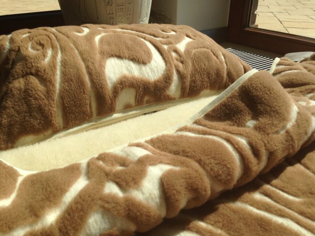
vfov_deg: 43.0
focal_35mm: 33
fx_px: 300
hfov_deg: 55.3
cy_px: 118
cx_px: 158
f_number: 2.4
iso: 50
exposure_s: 1/2262
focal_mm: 4.13
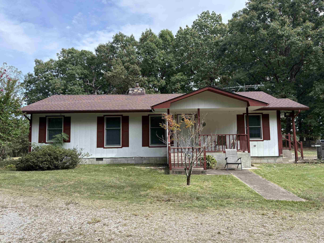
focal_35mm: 29
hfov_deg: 61.7
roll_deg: +1.8
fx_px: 271
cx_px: 162
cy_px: 115
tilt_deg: +5.3
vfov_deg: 48.2
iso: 64
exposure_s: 1/1550
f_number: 1.6
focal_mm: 5.96
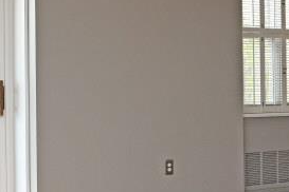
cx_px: 48
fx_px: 618
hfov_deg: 25.7
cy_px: 83
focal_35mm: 77
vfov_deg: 17.7
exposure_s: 1/100
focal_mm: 14
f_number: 5
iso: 200
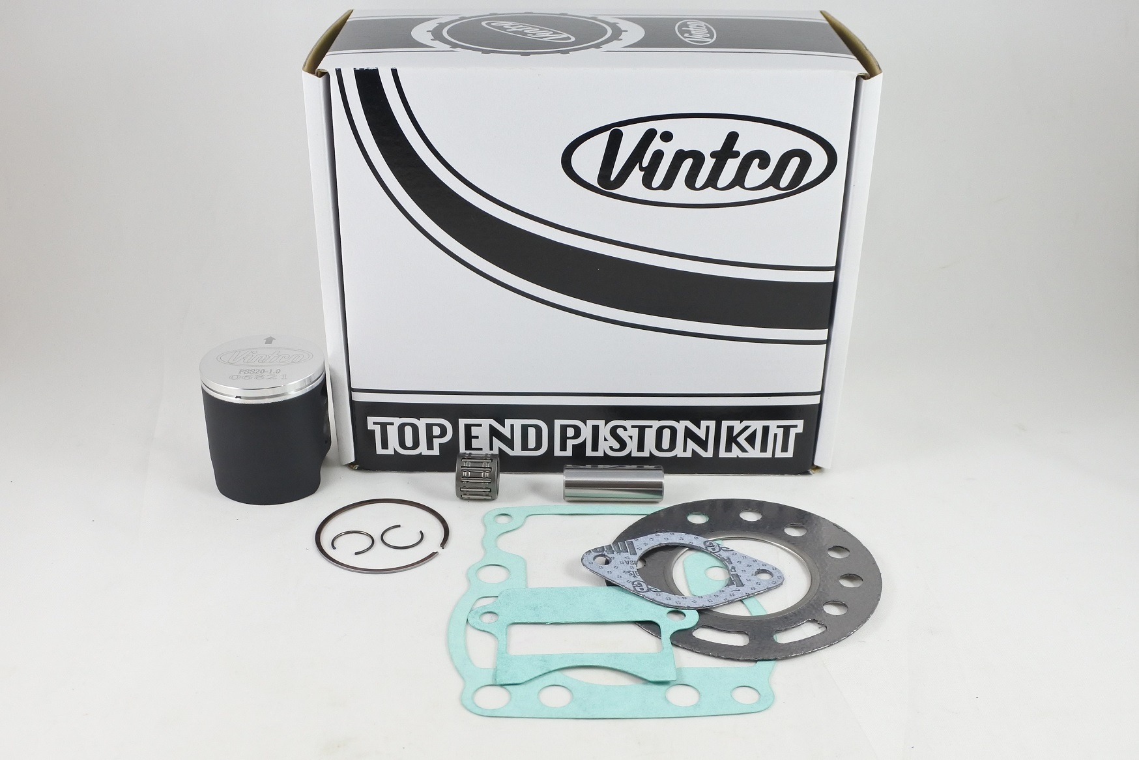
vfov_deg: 45.0
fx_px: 918
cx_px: 570
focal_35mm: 29
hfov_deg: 63.6
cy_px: 380
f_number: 3.8
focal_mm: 11
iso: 400
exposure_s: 1/125
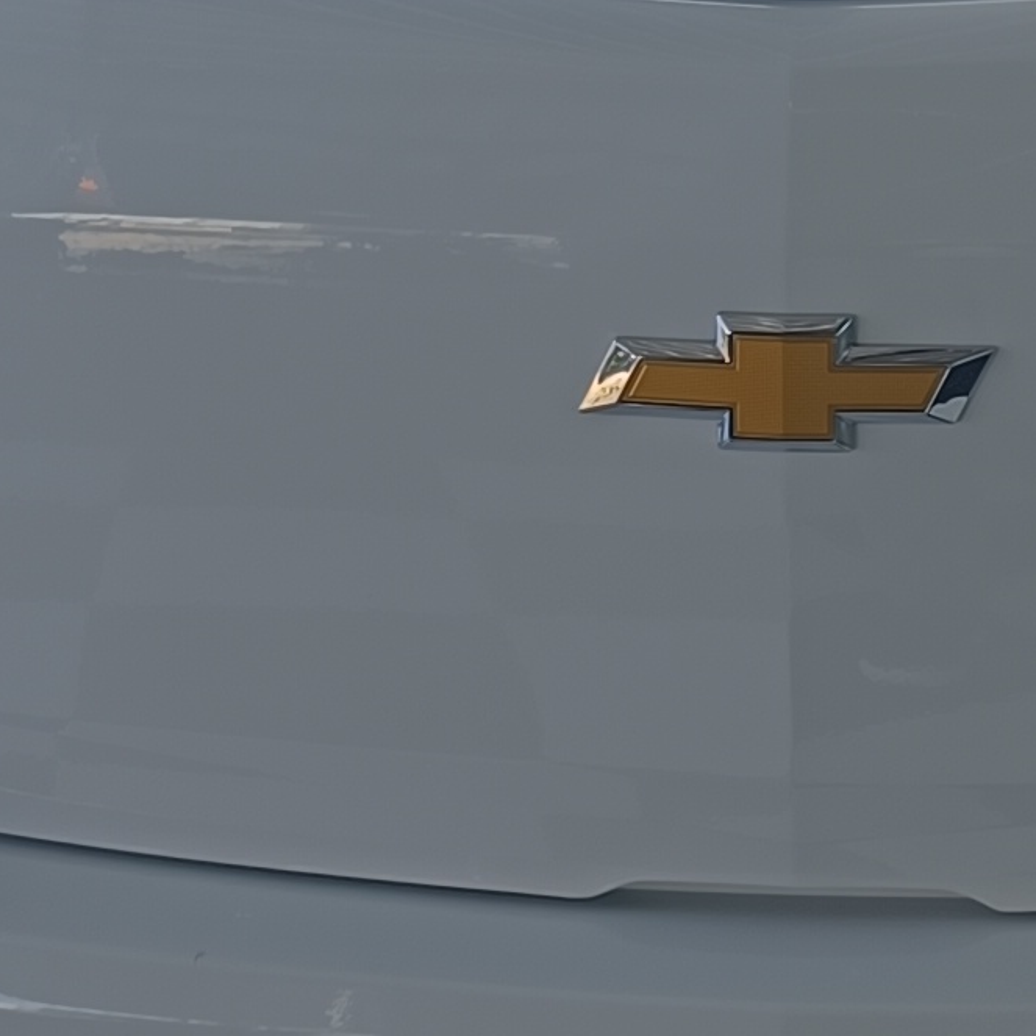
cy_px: -214
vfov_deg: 18.8
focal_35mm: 87
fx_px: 2946
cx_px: 936
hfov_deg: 19.6
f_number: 1.65
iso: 69
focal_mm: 6.14
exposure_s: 1/120
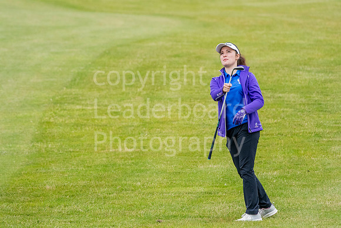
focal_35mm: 525
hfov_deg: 3.9
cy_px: 114
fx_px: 4974
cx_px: 170
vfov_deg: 2.6
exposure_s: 1/1000
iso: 1600
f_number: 5.6
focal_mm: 350
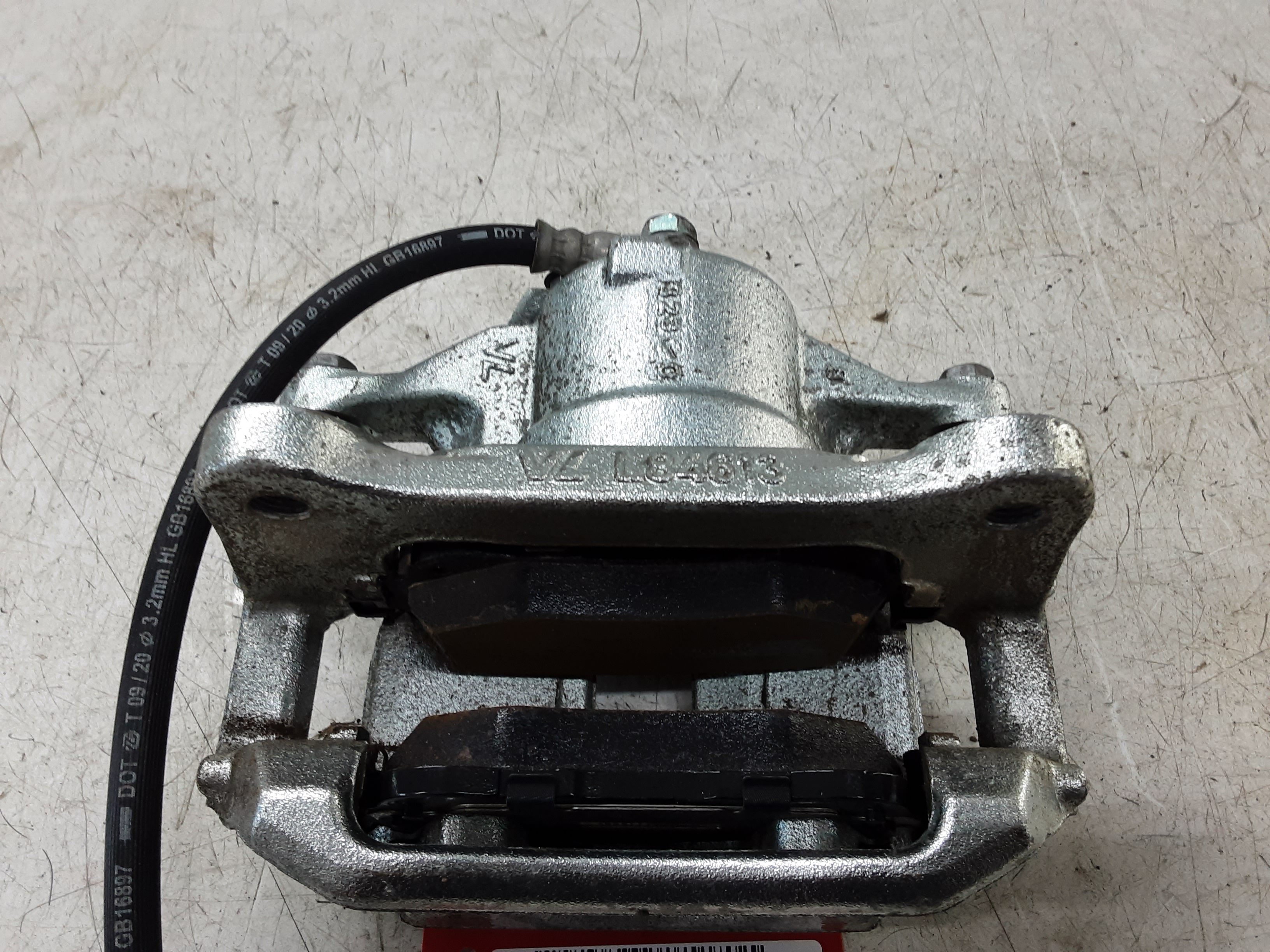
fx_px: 991
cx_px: 635
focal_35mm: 27
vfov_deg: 51.4
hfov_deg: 65.3
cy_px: 476
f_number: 1.9
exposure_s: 1/50
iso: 64
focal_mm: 2.91
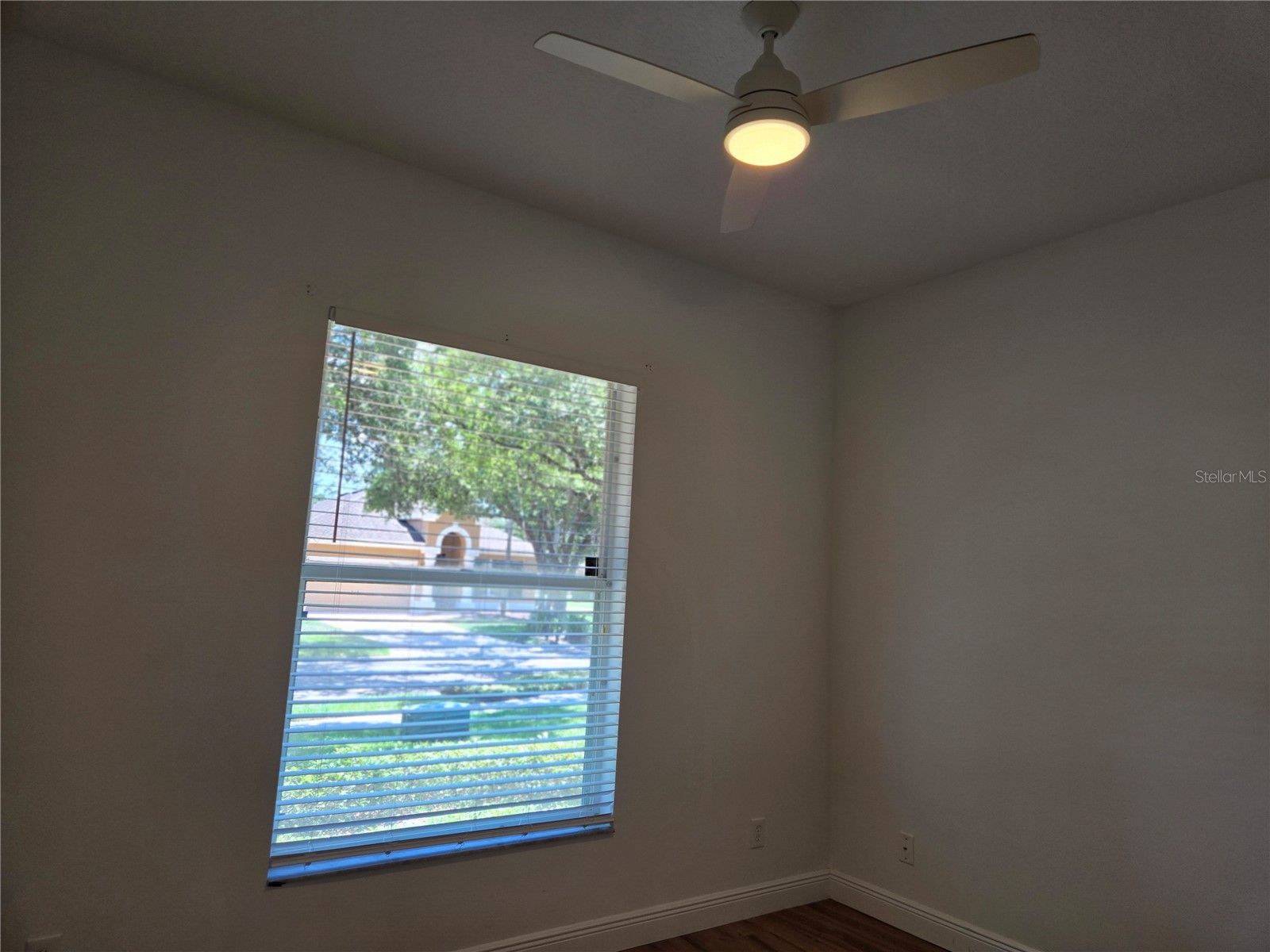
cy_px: 476
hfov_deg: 73.9
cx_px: 635
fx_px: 844
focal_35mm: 23
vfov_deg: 58.9
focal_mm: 5.4
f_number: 1.8
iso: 40
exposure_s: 1/120
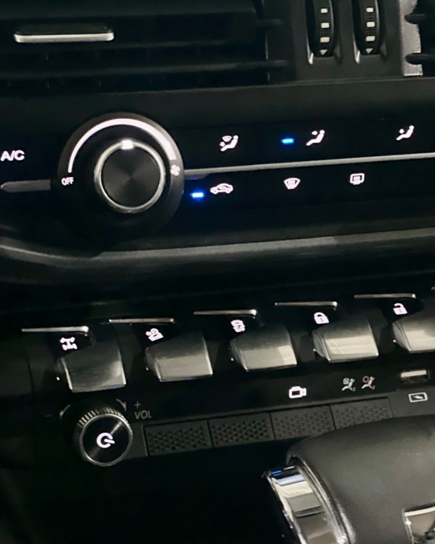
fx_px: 1690
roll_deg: -1.1
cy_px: 284
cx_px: 350
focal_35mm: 105
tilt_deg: -20.7
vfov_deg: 18.3
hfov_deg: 14.6
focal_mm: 9
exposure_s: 1/15
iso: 2000
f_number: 2.8
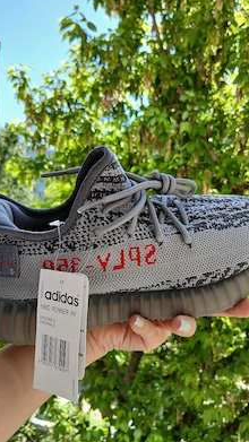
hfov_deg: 40.2
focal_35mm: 29
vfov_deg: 66.1
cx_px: 129
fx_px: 340
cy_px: 217
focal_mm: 3.98
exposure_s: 1/200
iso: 20
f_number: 1.8
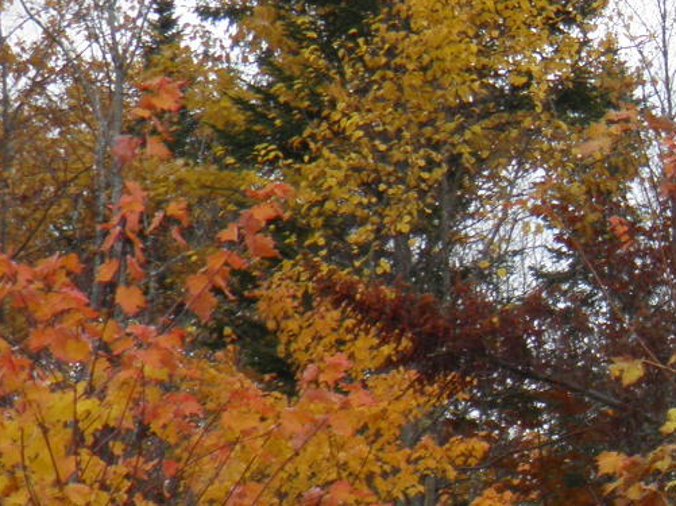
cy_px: 499
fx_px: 4391
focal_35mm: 225
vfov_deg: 6.6
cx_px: 1233
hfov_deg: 8.5
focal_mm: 10
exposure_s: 1/320
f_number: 3.6
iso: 50
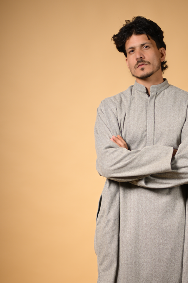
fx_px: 721
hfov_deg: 14.8
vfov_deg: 21.8
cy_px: 234
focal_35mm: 92
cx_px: 155
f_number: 1.4
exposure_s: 1/800
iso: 80
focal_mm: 50
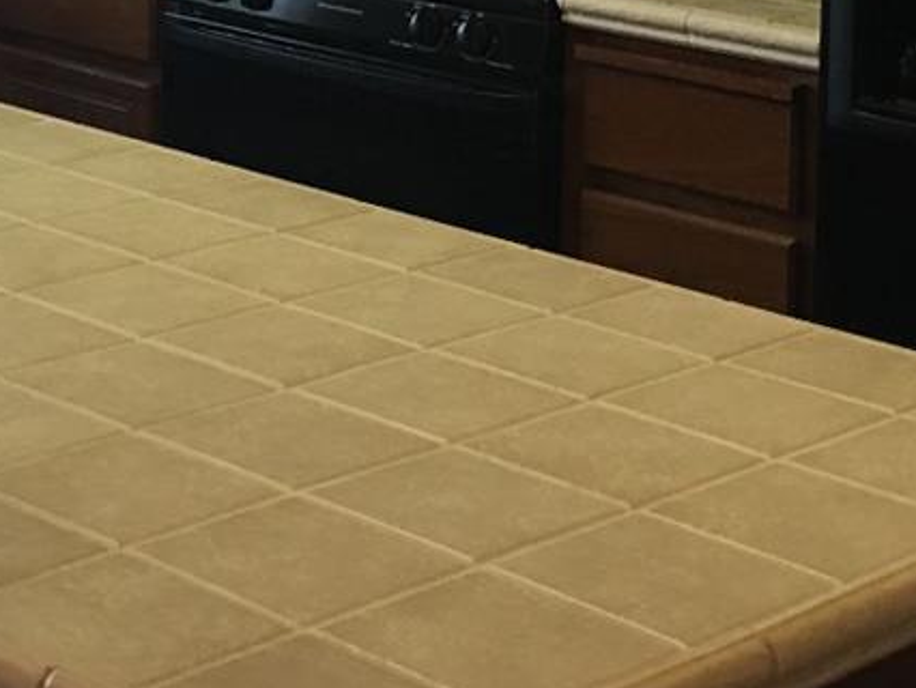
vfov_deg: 13.6
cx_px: 52
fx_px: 2701
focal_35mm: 102
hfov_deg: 18.8
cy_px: -366
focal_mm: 4.15
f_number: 2.2
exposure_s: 1/15
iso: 50
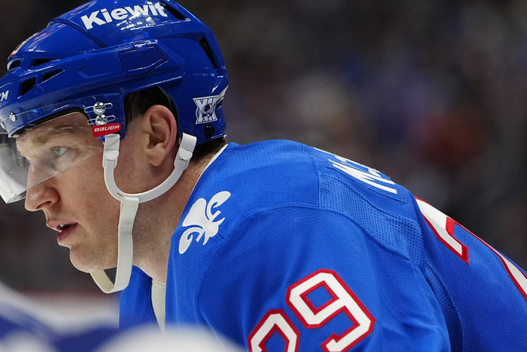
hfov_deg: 4.5
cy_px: 214
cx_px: 155
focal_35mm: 458
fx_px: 6710
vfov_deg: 3.0
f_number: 3.2
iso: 2500
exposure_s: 1/2500
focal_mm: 200
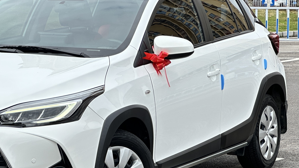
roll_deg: +0.3
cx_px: 69
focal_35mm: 165
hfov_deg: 13.0
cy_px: 76
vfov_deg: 7.4
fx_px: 1308
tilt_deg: -3.0
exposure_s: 1/310
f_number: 2.8
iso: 32
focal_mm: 9
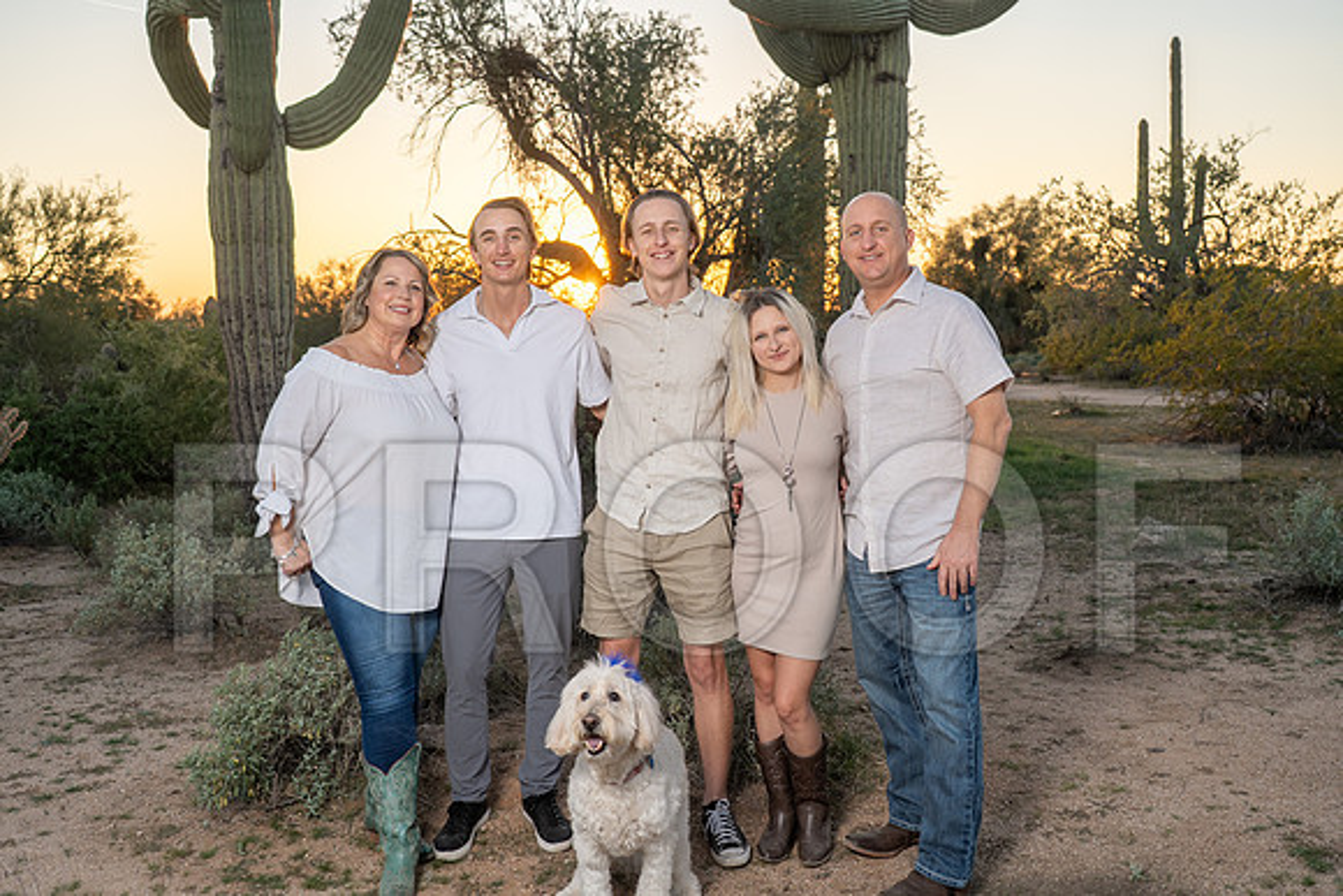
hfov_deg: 55.8
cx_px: 672
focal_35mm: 34
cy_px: 448
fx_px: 1269
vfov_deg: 38.9
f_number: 5
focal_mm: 34
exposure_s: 1/160
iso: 100
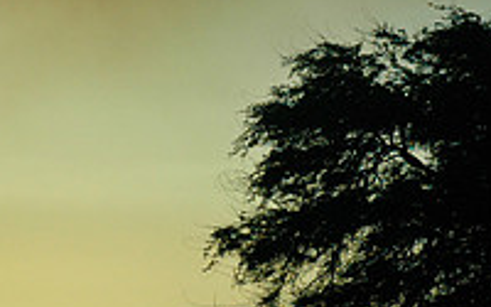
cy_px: 69
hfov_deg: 8.6
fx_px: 3258
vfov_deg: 5.4
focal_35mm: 243
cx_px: 295
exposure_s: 1/640
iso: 400
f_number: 13
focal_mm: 55
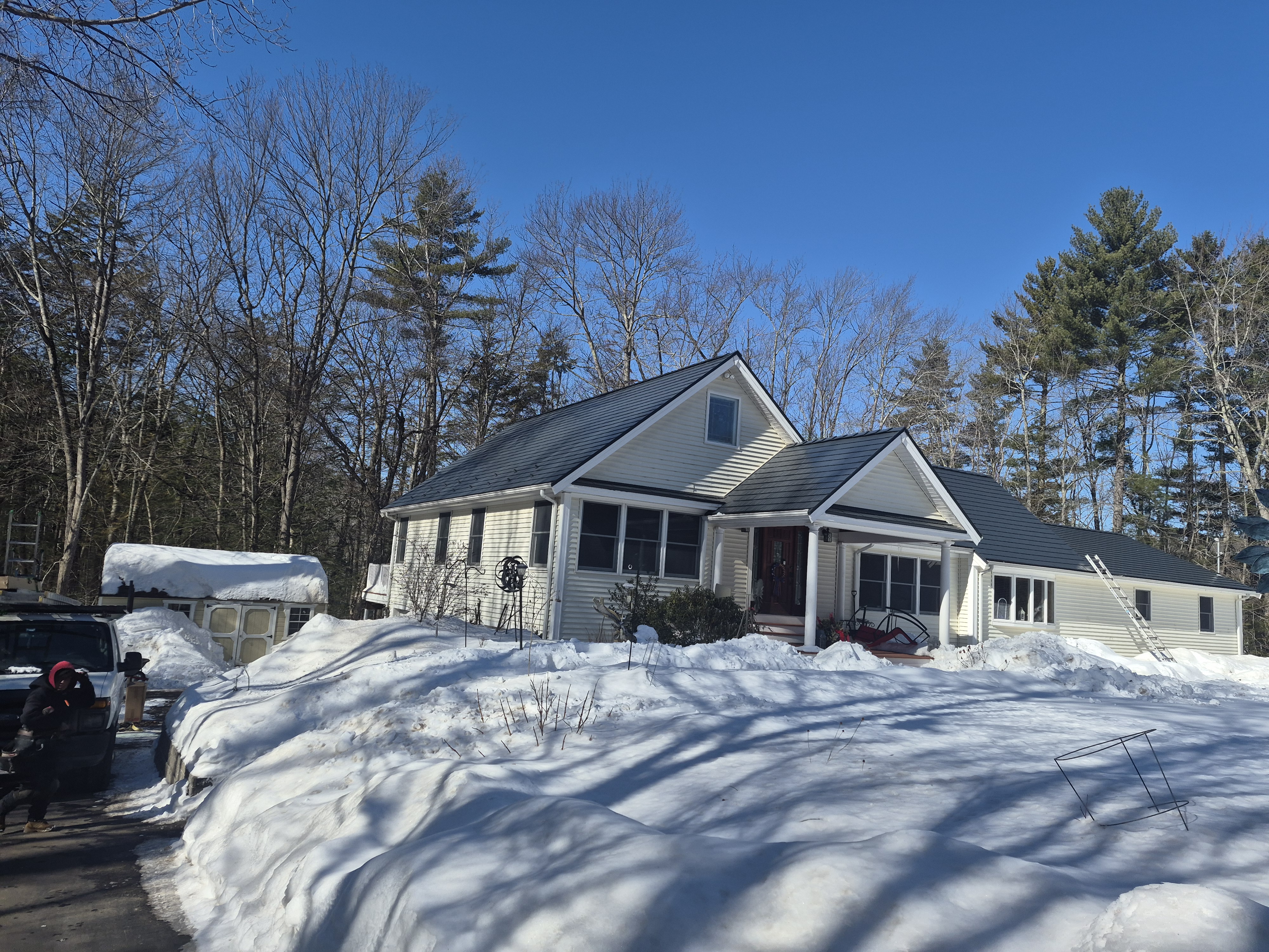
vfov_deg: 58.9
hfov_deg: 73.9
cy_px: 476
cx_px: 634
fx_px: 843
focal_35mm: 23
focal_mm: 5.4
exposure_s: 1/6960
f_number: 1.8
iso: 80
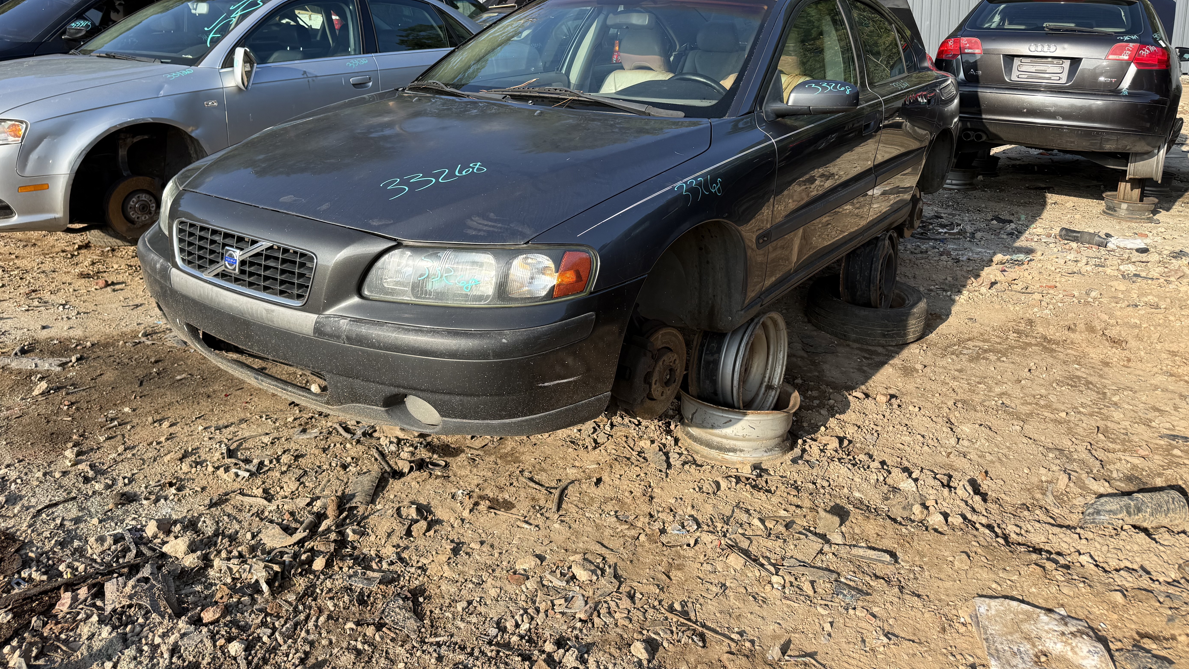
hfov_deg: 69.9
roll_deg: +3.0
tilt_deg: -12.4
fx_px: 851
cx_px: 582
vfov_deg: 42.2
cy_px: 214
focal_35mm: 27
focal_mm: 6.76
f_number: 1.78
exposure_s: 1/1949
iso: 80
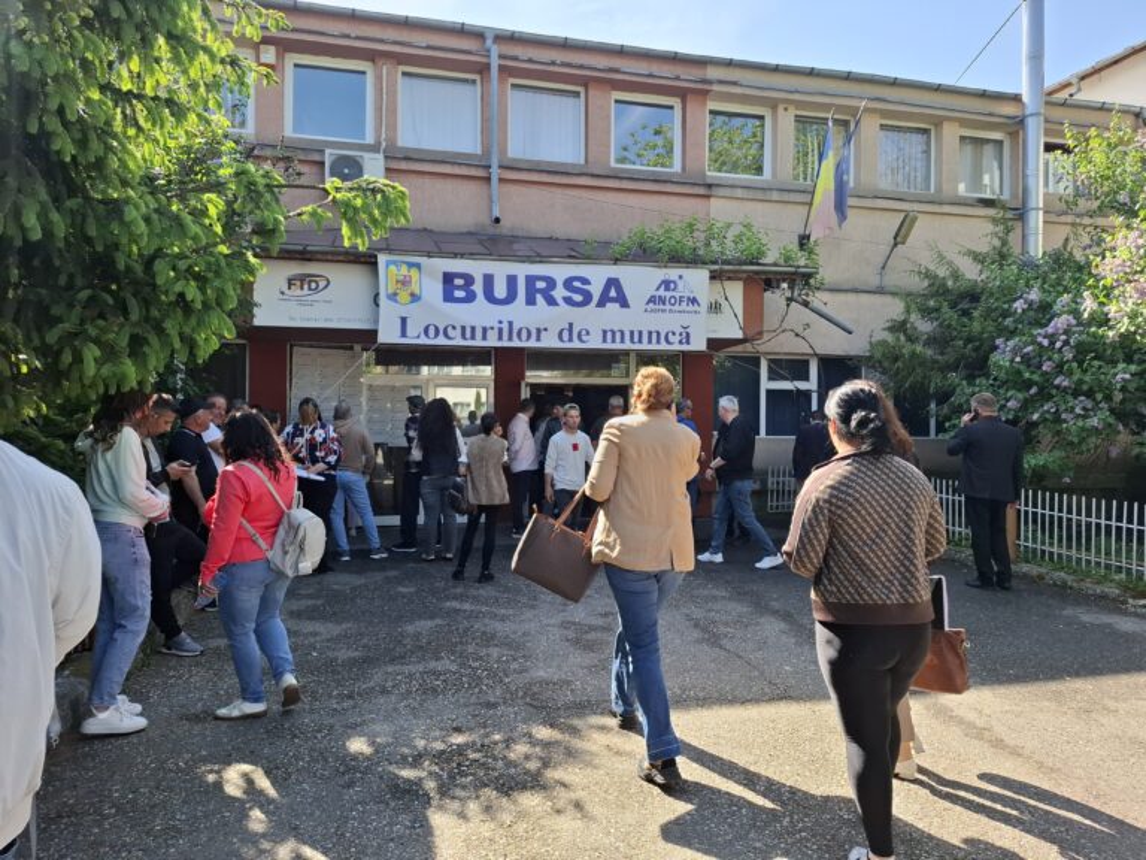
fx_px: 761
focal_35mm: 23
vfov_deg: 58.9
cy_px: 430
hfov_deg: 73.9
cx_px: 573
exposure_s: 1/456
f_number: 1.8
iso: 50
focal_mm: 5.54
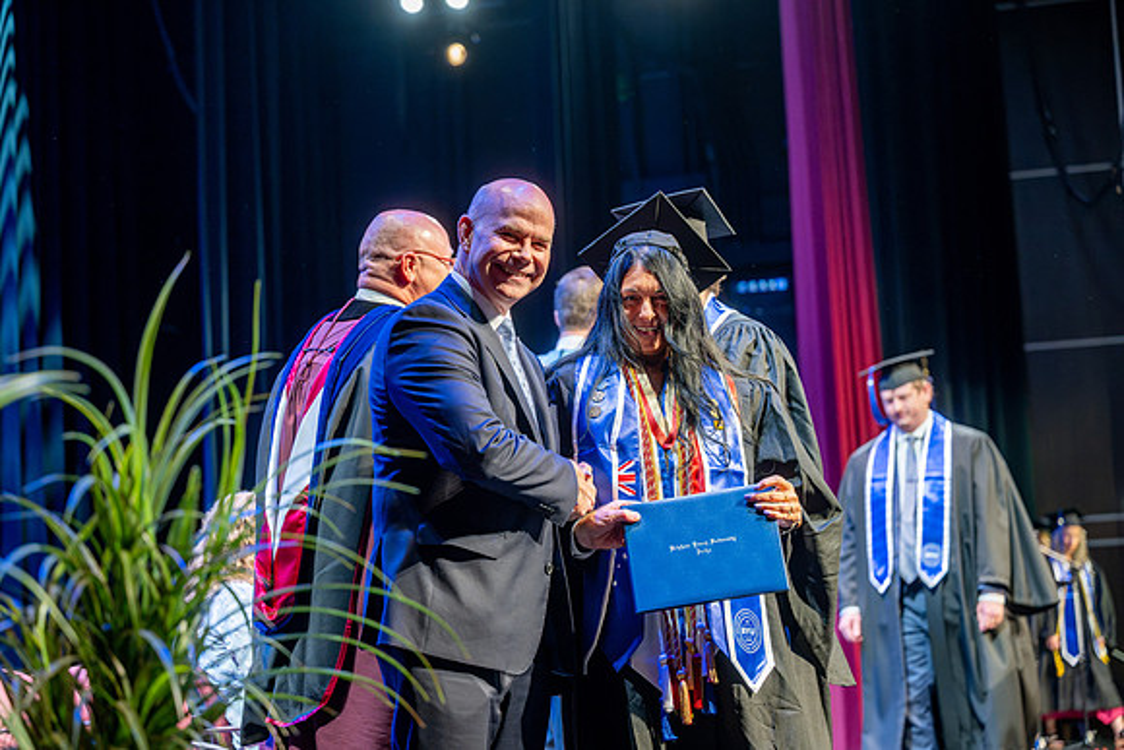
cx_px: 562
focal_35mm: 70
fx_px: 2186
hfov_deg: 28.8
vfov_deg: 19.5
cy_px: 375
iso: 800
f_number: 2.8
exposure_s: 1/200
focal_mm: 70
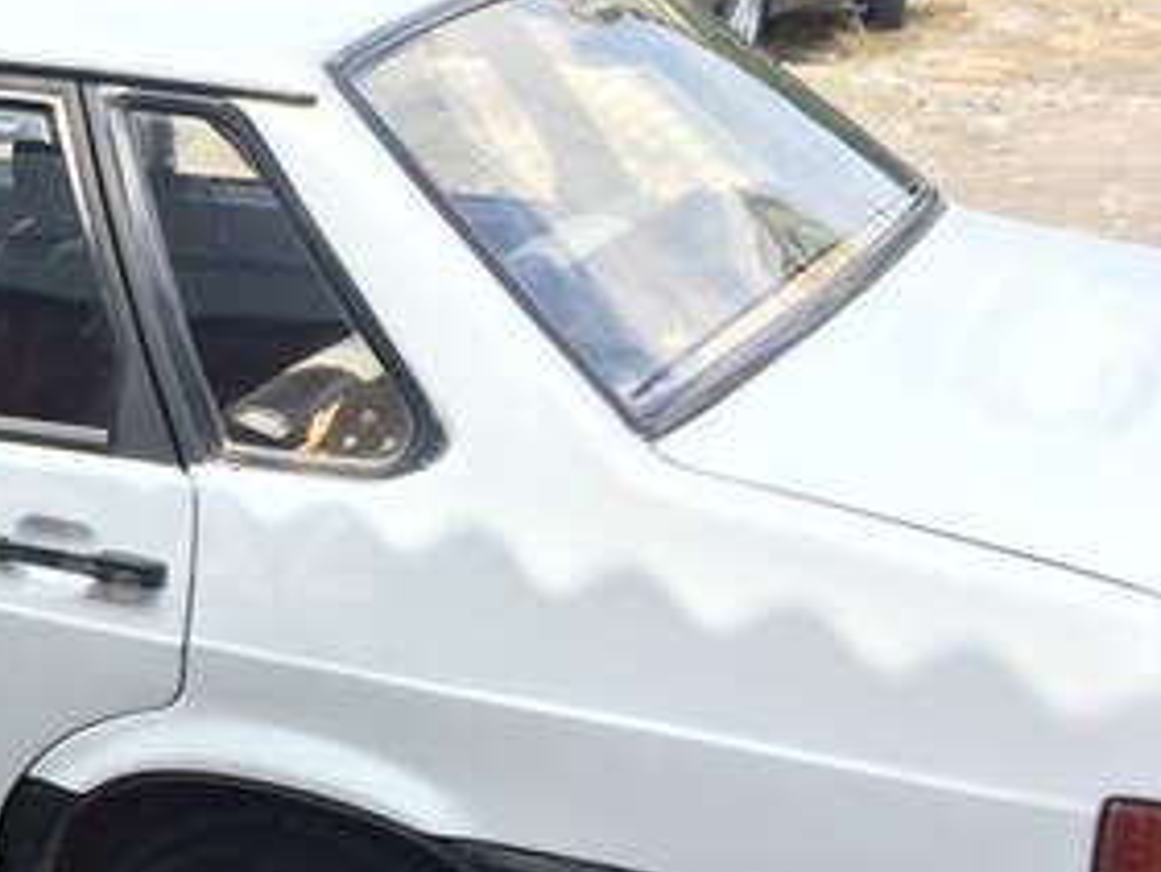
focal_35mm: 68
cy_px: 539
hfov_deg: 26.7
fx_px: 2282
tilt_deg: -19.2
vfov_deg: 21.6
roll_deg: +0.0
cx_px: -50
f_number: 2.2
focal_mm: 4.15
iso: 32
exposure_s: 1/533
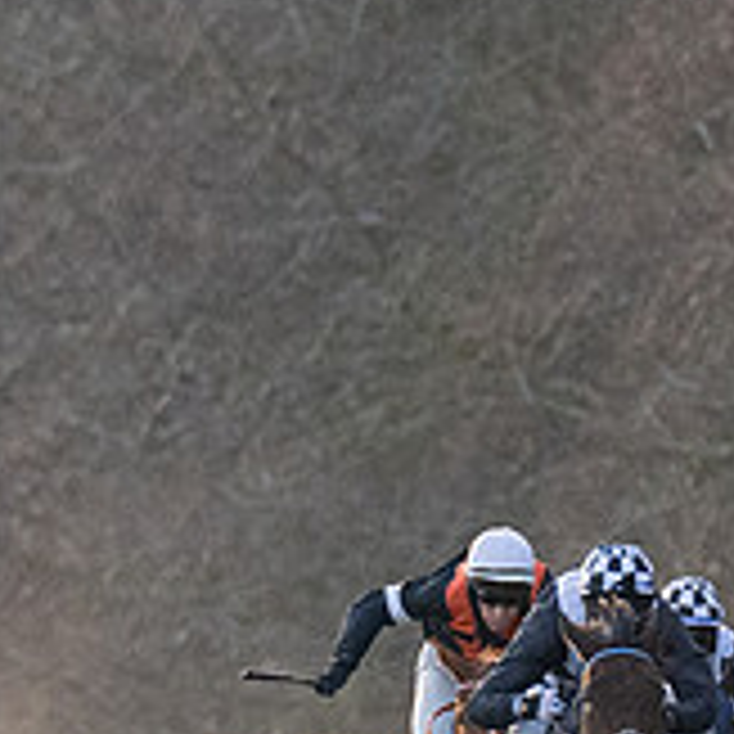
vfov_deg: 1.2
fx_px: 35793
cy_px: 587
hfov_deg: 1.2
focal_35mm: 1492
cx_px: 378
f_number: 2.8
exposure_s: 1/6400
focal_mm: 200
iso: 800
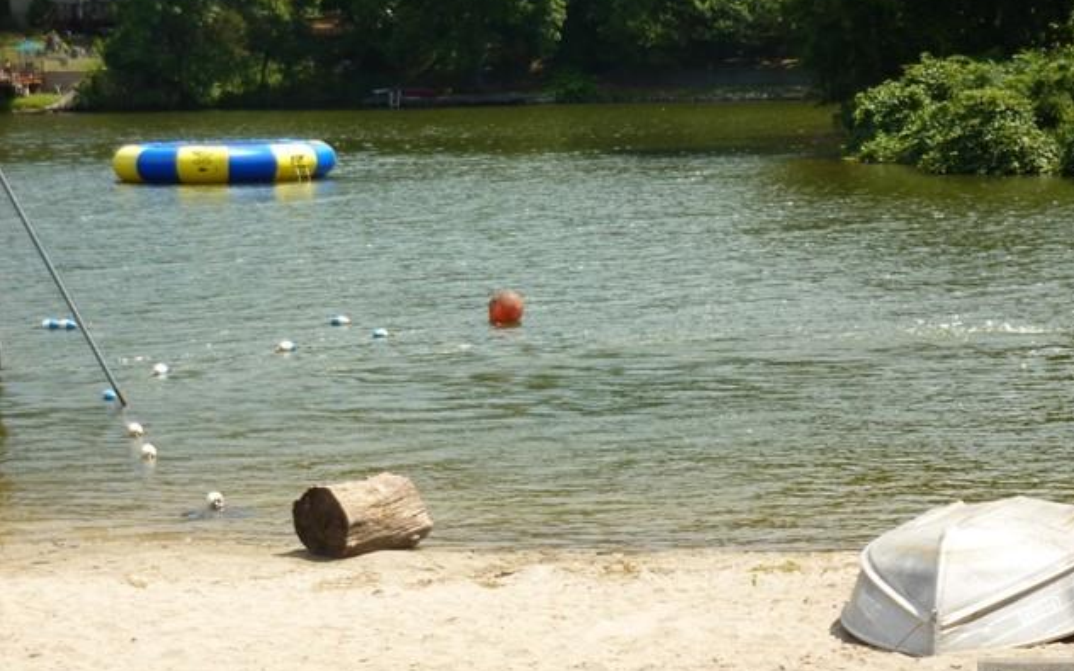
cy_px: 301
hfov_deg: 20.2
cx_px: 542
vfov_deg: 12.7
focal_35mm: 103
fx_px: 3015
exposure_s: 1/320
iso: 80
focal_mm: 15.8
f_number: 4.3
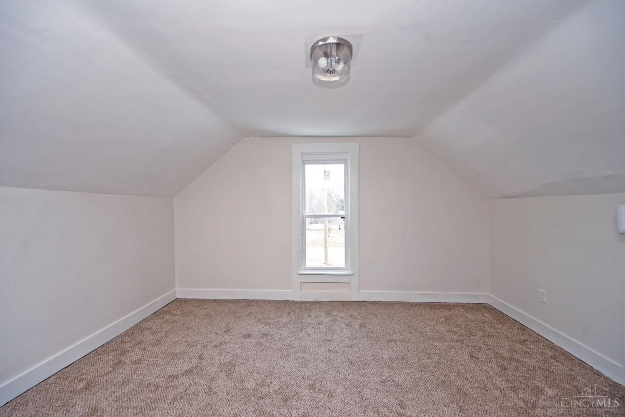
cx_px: 312
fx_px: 243
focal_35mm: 14
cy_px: 208
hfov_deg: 104.3
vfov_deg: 81.2
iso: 200
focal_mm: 14
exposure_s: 1/100
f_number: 5
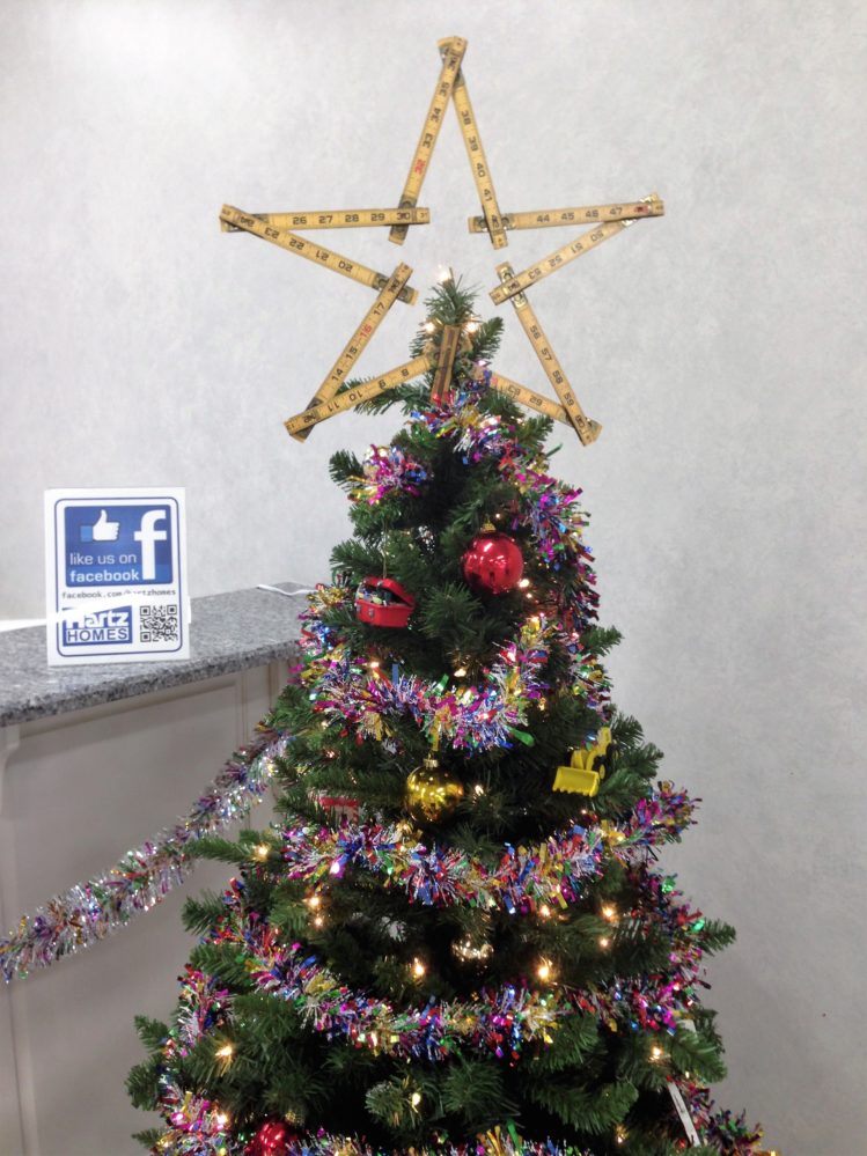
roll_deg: -0.8
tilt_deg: -9.3
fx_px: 1102
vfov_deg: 55.4
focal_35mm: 33
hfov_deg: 42.9
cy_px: 578
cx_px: 434
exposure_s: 1/20
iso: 50
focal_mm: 4.12
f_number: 2.4
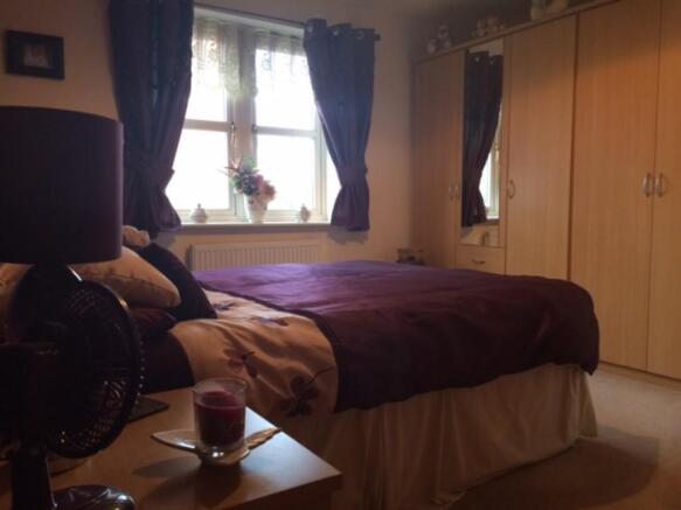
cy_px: 255
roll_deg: +0.5
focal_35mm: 29
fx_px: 570
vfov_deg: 48.2
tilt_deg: -5.8
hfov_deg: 61.7
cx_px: 340
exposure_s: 1/33
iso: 200
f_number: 2.2
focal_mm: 4.15
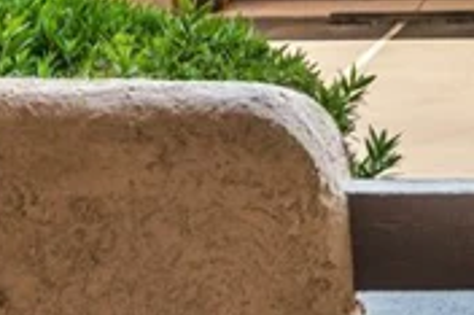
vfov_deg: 13.2
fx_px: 1302
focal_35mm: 99
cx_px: 628
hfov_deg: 19.0
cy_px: -117
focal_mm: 17
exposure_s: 1/8000
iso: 400
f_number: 8
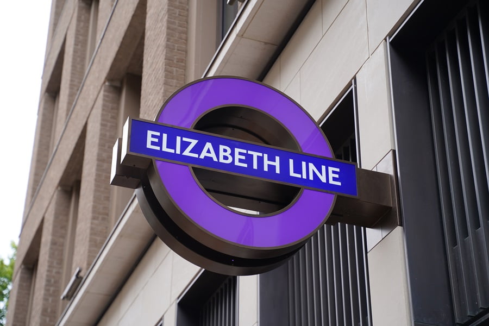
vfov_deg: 18.2
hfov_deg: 27.0
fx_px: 1019
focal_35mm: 75
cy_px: 163
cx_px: 244
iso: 100
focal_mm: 75
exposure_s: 1/100
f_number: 4.5
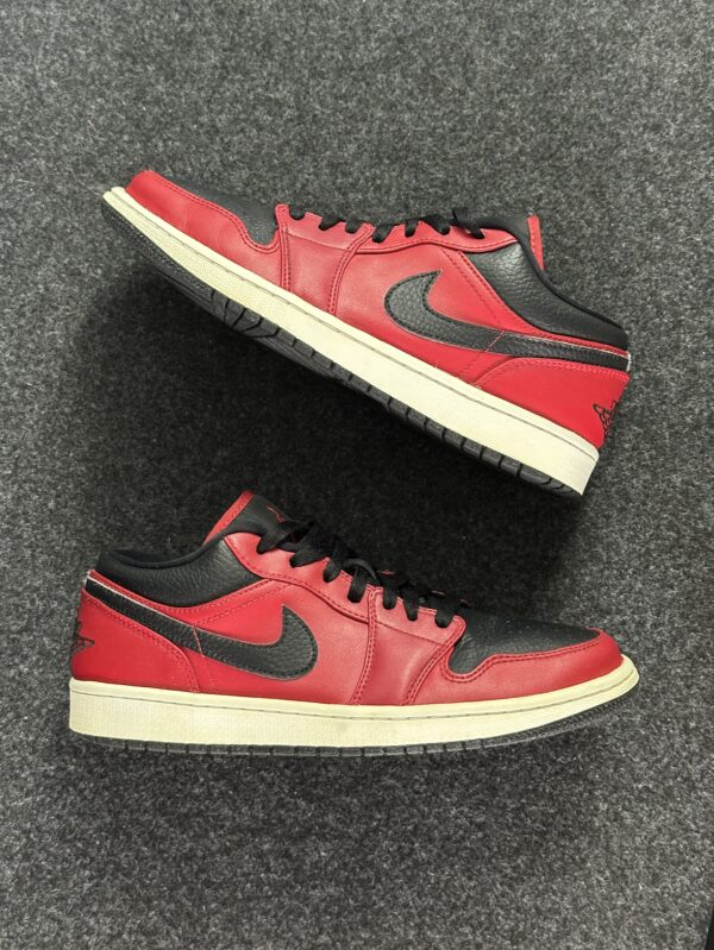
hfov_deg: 30.3
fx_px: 1319
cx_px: 357
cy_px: 475
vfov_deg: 39.6
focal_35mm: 48
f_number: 1.78
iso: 500
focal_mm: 6.86
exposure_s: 1/36
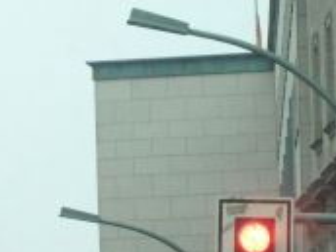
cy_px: 465
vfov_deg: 3.3
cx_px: -258
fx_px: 4329
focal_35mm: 446
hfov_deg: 4.4
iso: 100
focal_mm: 20
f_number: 4.4
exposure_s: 1/60
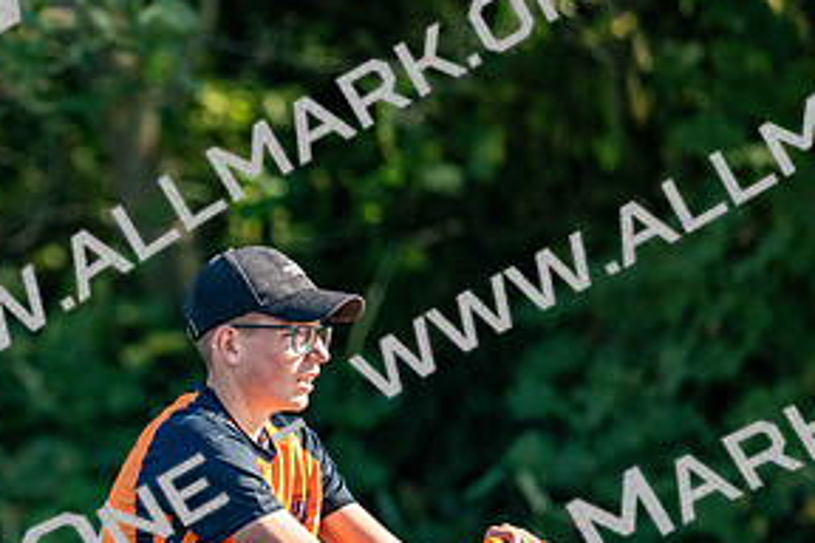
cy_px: 445
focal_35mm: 805
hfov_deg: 2.6
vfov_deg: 1.7
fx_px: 18223
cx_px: 144
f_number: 4.5
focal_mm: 400
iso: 1800
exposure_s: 1/3200
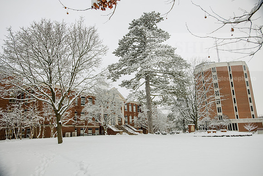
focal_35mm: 26
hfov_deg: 69.4
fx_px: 190
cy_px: 88
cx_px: 132
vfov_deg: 49.6
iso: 250
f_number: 5
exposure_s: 1/400
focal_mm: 26
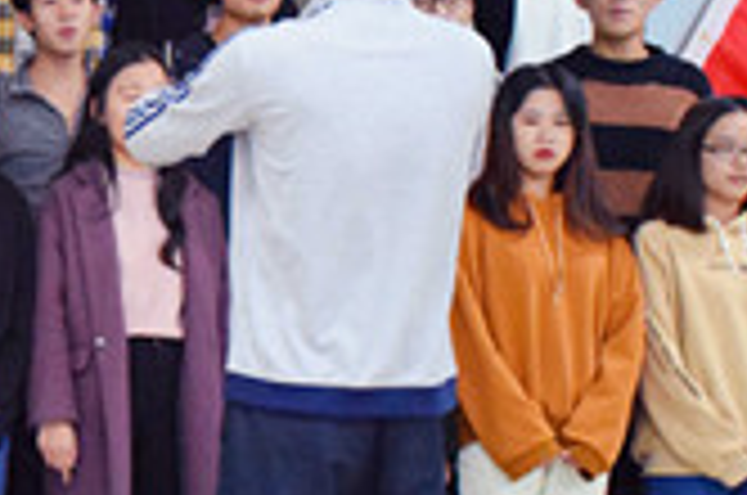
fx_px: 3283
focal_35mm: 159
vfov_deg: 8.6
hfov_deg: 12.6
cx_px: -230
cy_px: 286
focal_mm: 35
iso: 4500
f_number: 4.2
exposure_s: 1/60
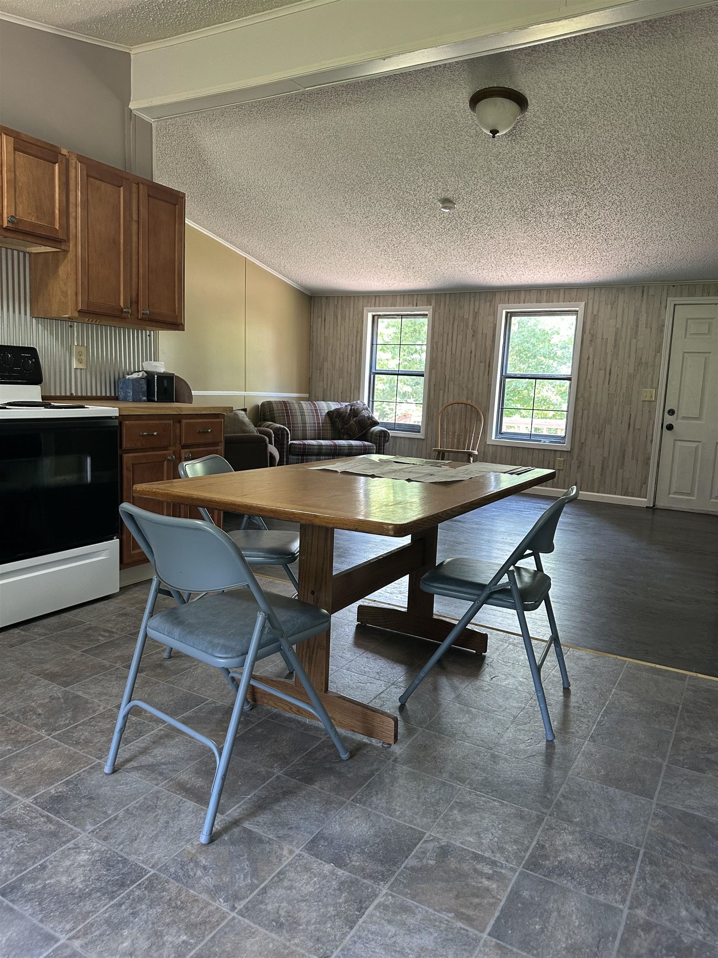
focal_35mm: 24
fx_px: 664
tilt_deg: -7.2
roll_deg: -3.2
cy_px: 479
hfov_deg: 56.8
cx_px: 359
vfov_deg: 71.6
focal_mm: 6.86
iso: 160
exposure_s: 1/60
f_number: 1.78
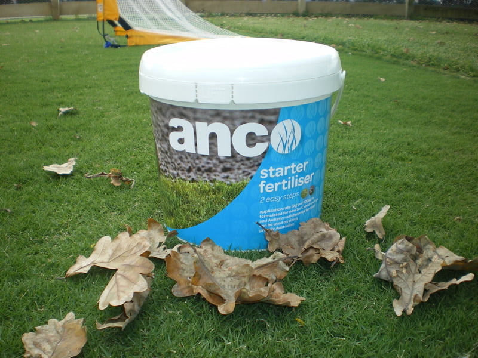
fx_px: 497
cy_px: 179
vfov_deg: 39.7
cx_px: 239
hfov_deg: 51.4
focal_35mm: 36
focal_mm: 6.3
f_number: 3.1
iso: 50
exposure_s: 1/160
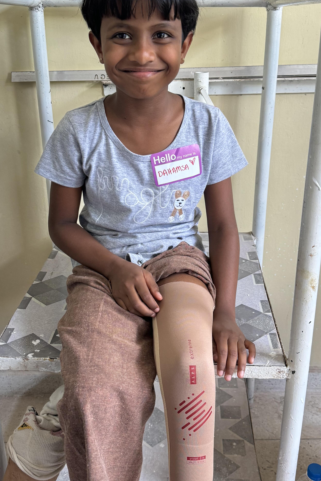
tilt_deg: -22.2
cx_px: 158
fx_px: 508
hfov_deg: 35.1
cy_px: 236
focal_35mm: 38
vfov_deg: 50.7
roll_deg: +0.5
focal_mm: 6.76
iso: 160
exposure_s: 1/100
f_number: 1.78
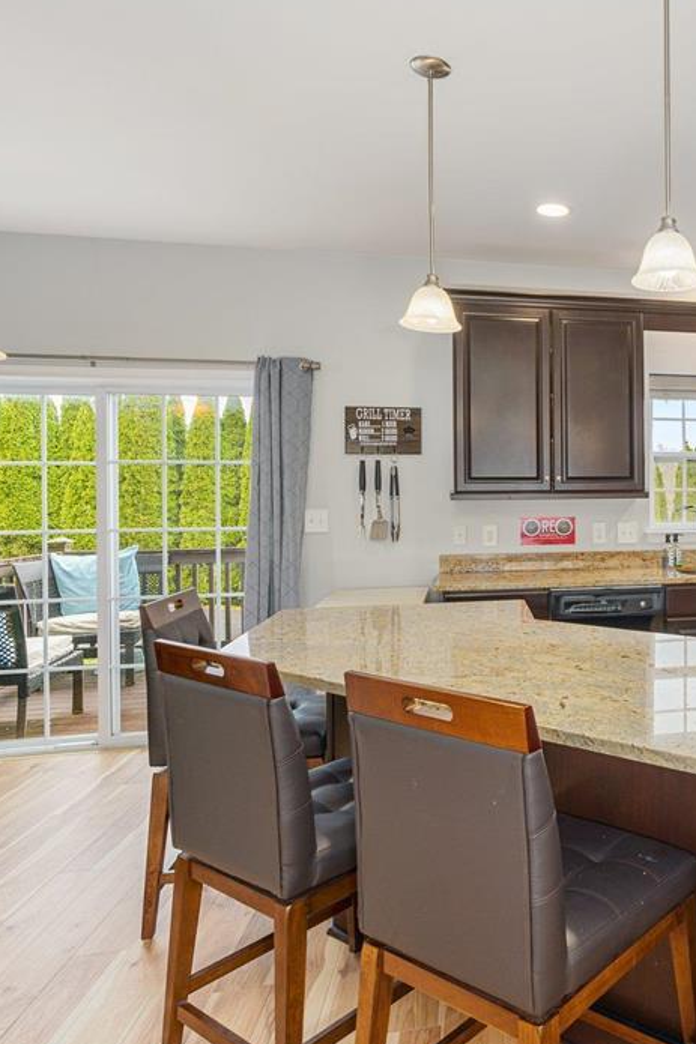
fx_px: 725
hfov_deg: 44.9
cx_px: 666
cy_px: 528
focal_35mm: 25
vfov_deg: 71.5
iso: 320
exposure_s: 1/13
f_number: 7.1
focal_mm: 16
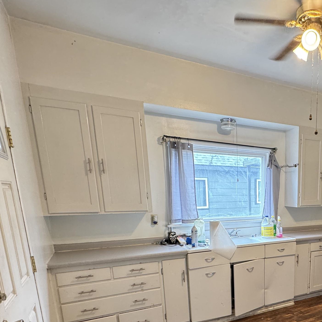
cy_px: 254
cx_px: 271
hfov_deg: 53.8
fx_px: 284
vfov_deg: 55.2
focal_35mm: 27
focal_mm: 2.22
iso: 320
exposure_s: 1/60
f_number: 2.2
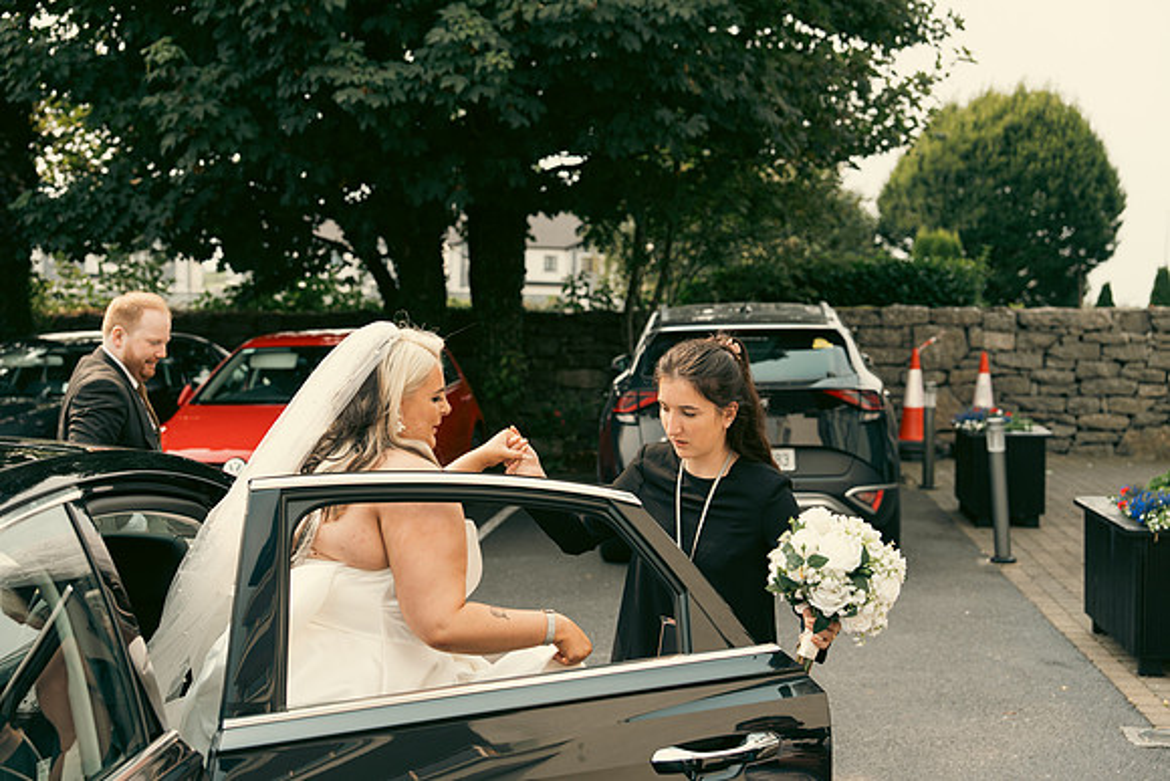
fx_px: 1593
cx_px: 585
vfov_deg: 27.5
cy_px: 390
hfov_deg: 40.3
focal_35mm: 49
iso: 125
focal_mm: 49
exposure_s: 1/500
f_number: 3.5
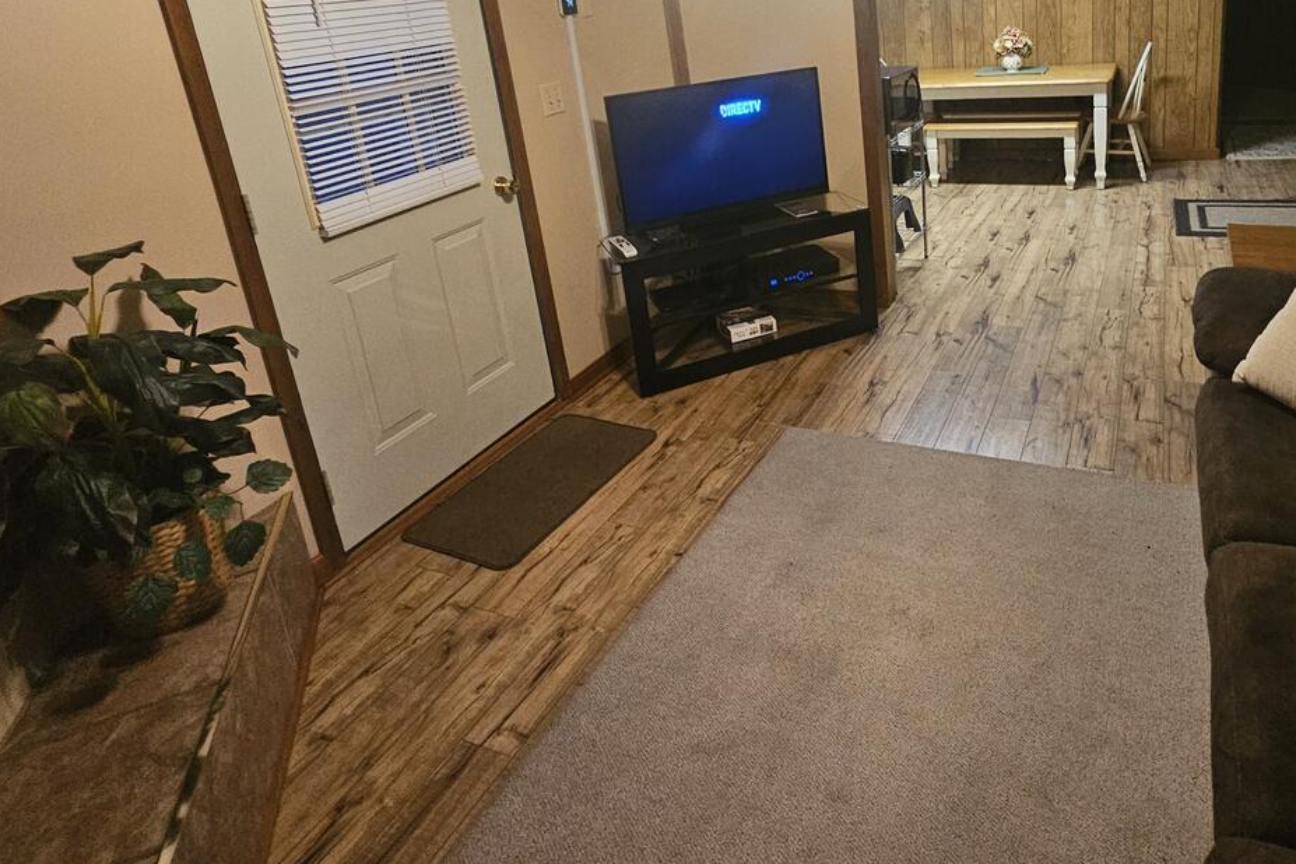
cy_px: 200
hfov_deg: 79.5
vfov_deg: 56.1
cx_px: 819
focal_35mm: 21
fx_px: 756
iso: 640
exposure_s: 1/30
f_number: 2.2
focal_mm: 2.2
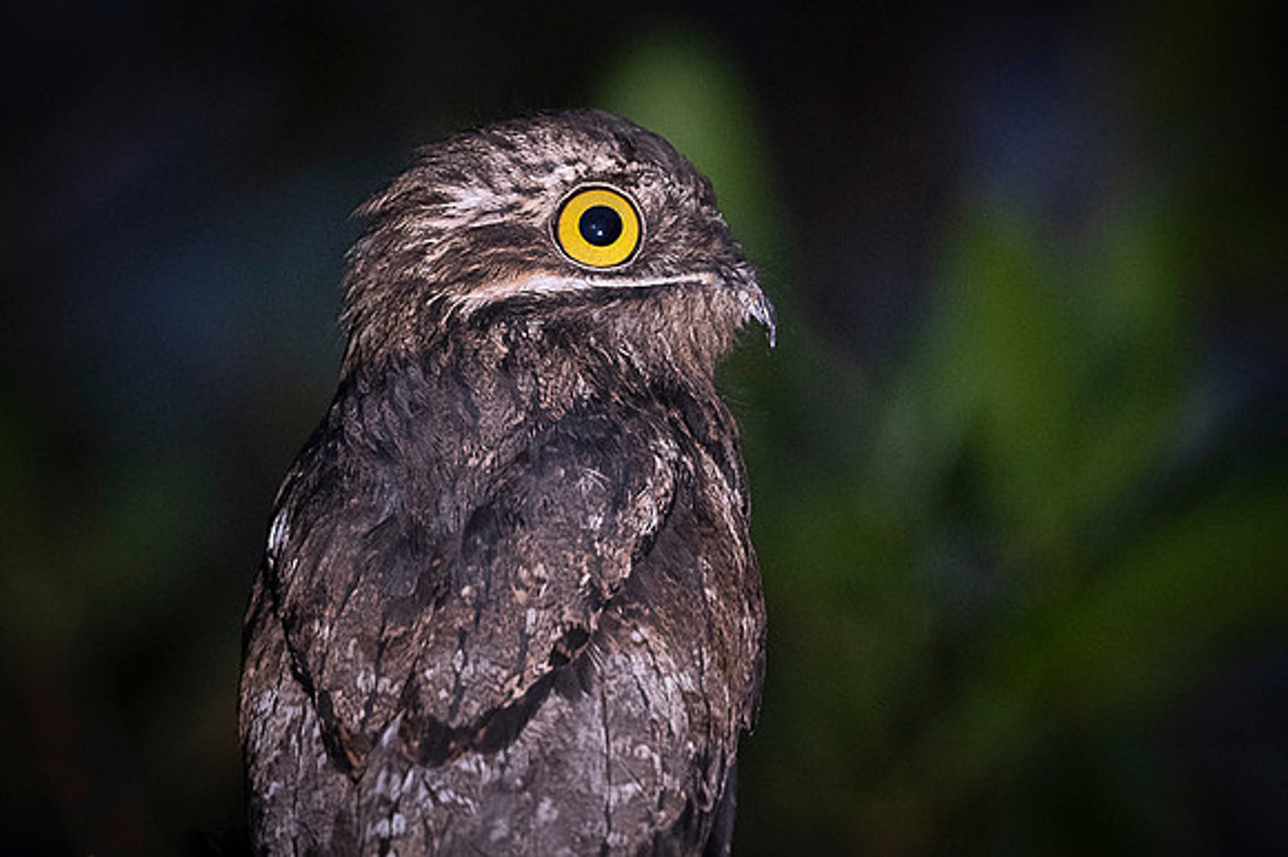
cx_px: 557
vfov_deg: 1.7
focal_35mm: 832
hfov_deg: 2.5
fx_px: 29757
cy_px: 278
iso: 3200
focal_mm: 400
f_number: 4
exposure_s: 1/30
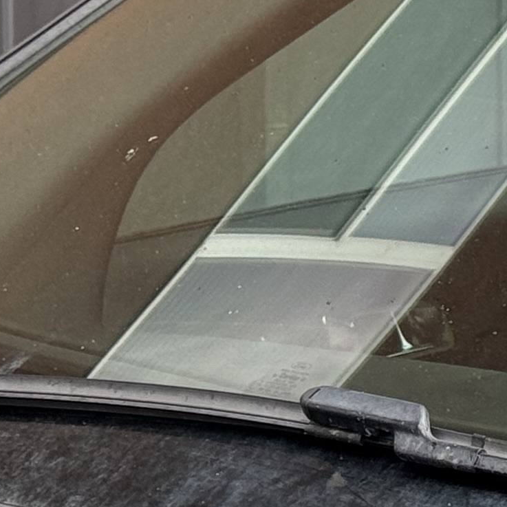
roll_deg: +0.4
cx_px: 1057
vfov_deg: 7.5
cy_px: -132
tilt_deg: -0.7
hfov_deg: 7.2
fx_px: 3844
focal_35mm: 232
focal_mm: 6.76
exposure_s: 1/593
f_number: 1.78
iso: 64
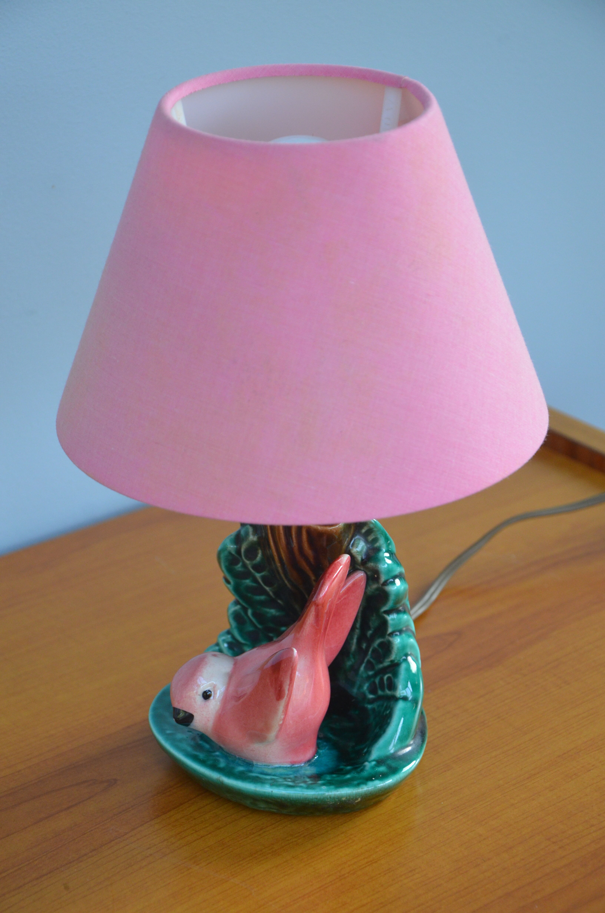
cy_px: 456
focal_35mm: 93
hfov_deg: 14.6
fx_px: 2355
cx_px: 302
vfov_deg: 22.0
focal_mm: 62
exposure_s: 1/125
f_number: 5.3
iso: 1000
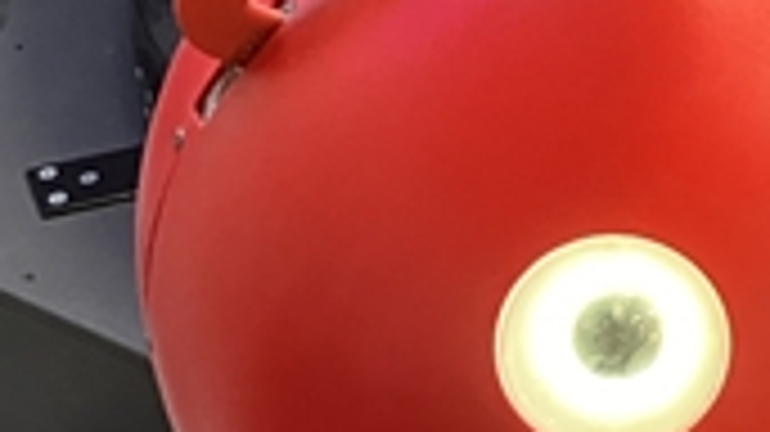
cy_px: 108
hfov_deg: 13.4
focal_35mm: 143
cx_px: 1418
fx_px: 2918
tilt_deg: -33.9
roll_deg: -7.0
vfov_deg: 8.5
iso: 160
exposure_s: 1/60
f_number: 1.8
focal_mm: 3.99
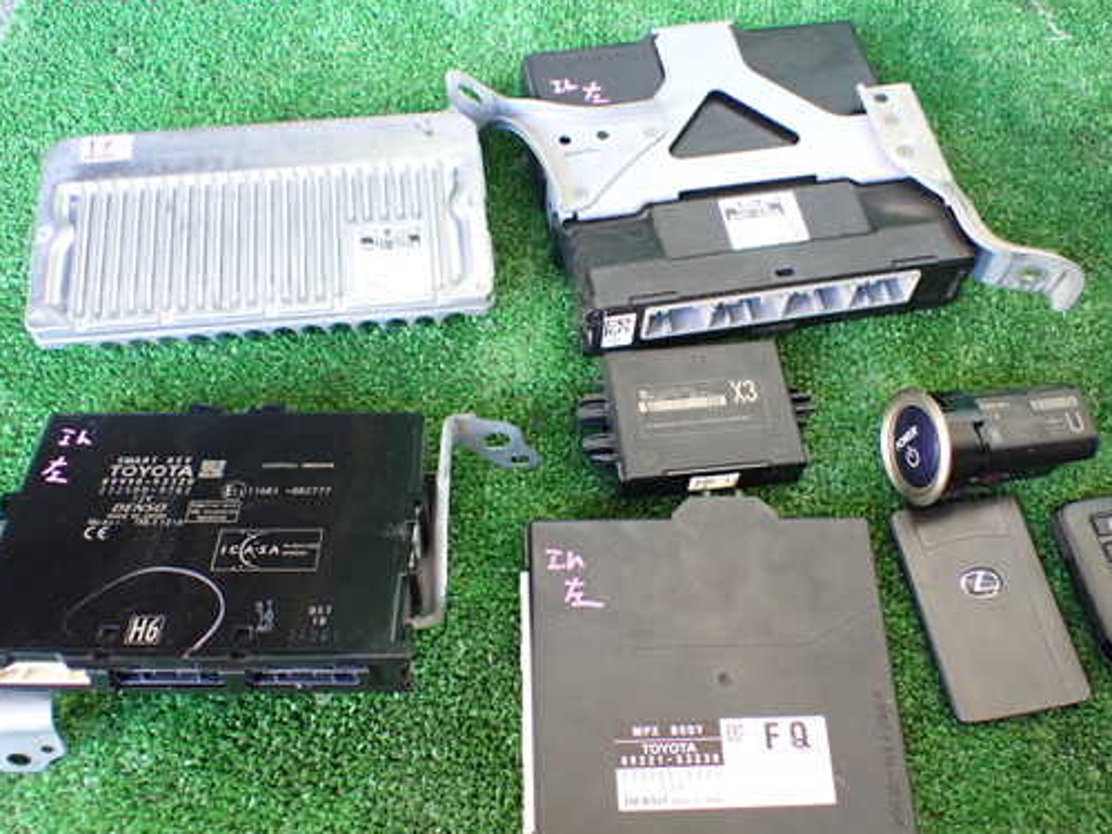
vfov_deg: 39.6
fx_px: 1156
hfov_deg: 51.3
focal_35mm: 36
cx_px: 574
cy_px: 454
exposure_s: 1/50
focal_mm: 5.4
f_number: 2.3
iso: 800
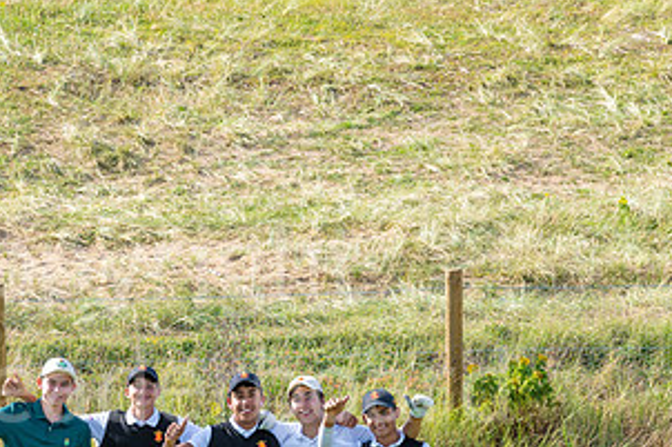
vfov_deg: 2.9
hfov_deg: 4.3
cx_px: 261
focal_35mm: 481
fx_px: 8973
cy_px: 375
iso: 160
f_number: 8
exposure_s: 1/400
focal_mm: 200
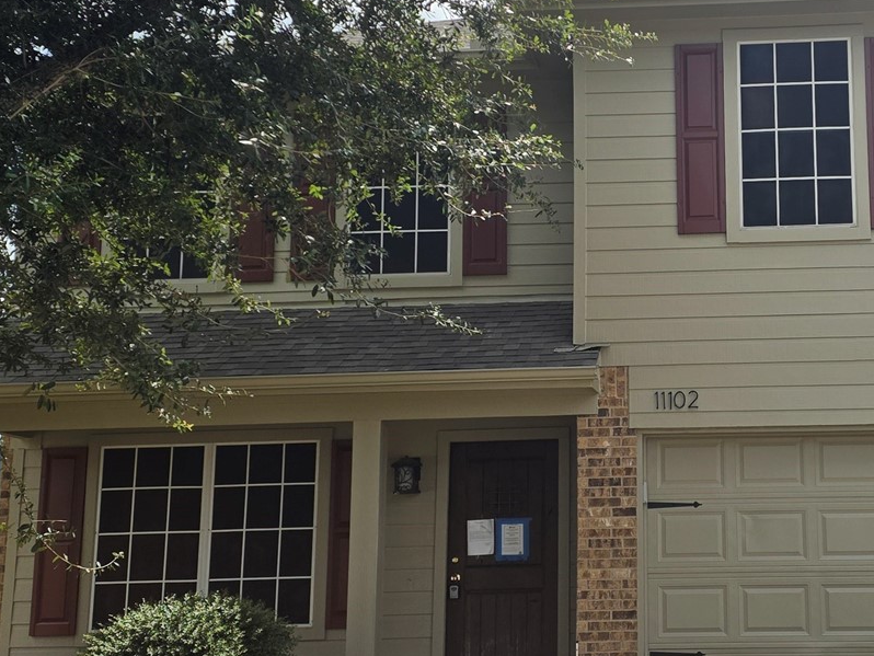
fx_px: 1490
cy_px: 301
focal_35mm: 59
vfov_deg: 24.8
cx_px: 681
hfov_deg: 31.9
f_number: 1.7
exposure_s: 1/7622
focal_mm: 6.25
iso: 80
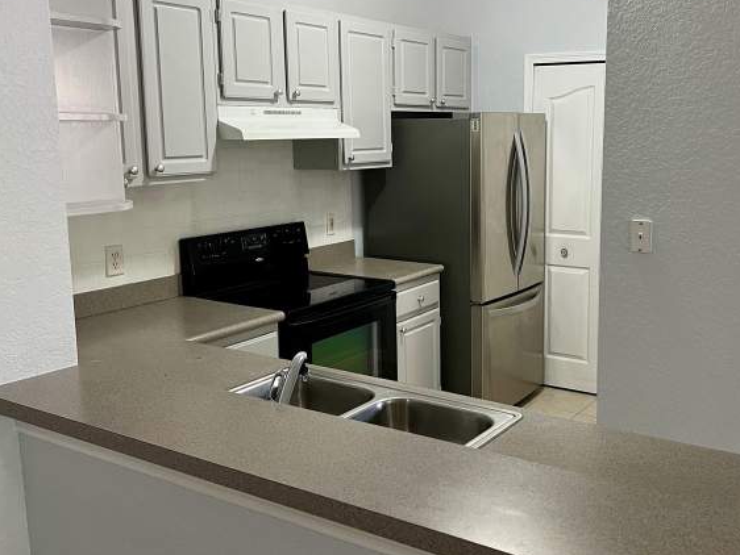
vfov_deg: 38.7
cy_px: 249
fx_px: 791
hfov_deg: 49.7
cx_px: 460
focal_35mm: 37
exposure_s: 1/60
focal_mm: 5.7
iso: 160
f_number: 1.5
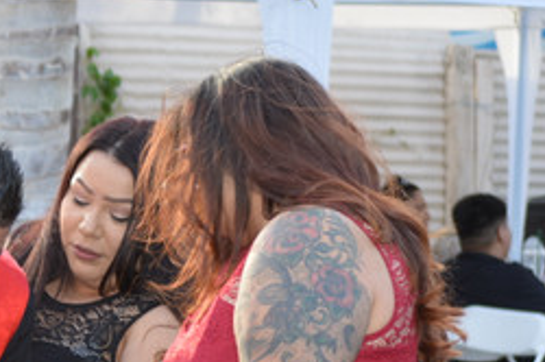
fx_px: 3194
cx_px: 26
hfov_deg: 9.7
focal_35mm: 211
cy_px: 283
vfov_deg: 6.5
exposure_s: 1/125
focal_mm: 55
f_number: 4
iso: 200
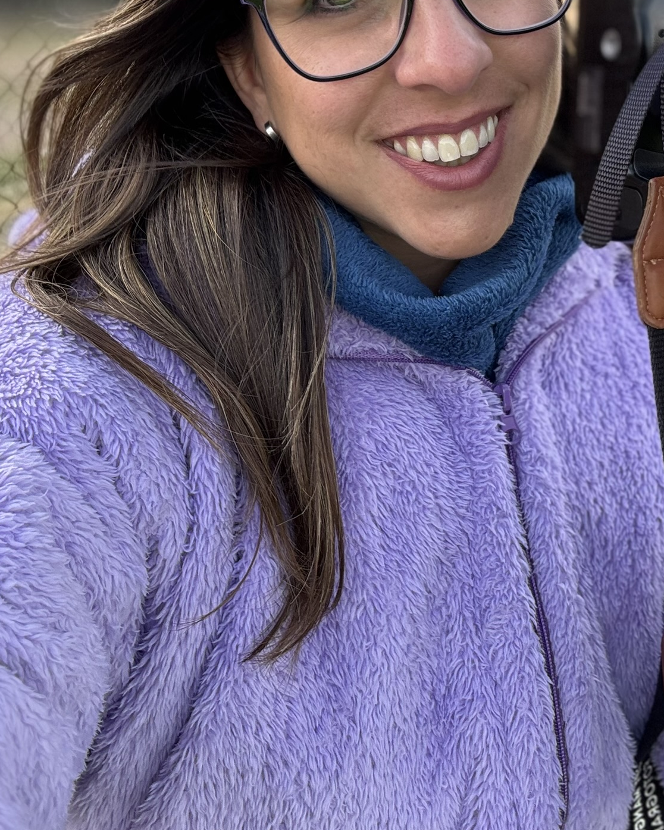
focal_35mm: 43
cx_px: 443
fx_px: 1056
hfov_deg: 34.6
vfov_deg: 42.0
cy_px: 239
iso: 20
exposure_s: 1/121
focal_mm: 2.69
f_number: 1.9
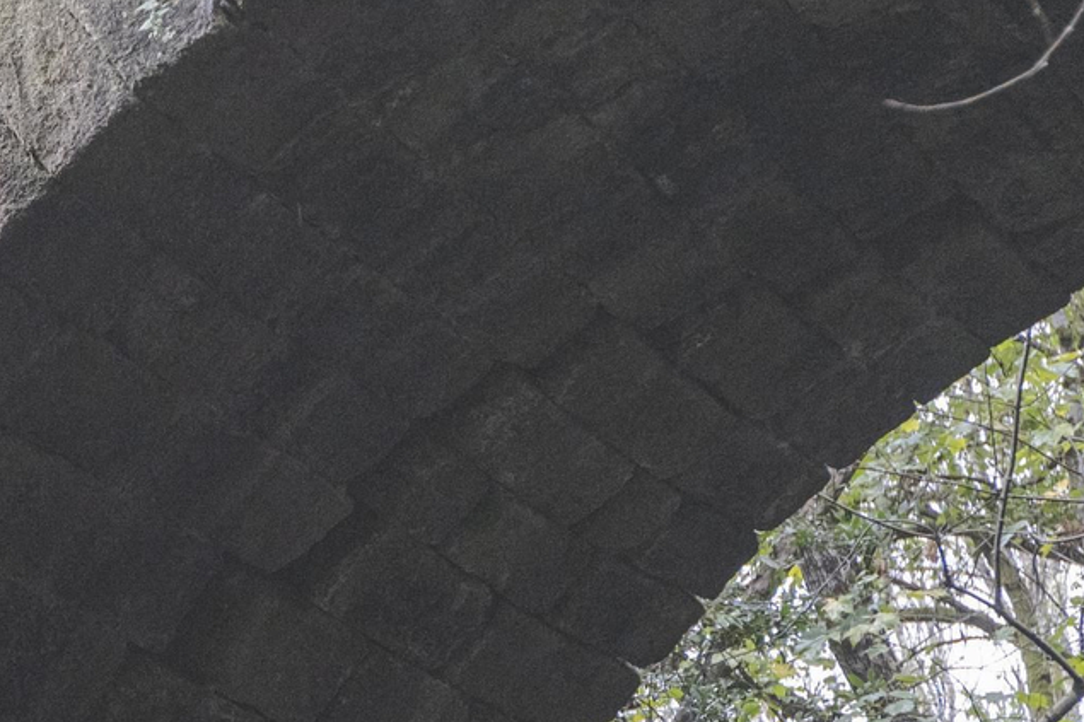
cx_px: -102
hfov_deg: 15.3
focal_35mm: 131
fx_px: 3943
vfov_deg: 10.4
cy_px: 717
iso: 3200
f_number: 3.5
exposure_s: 1/160
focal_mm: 35
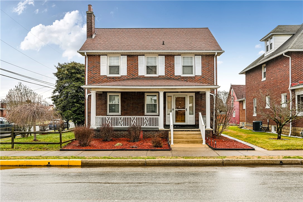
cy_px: 101
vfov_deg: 44.9
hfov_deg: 63.7
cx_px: 152
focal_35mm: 29
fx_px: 244
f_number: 6.3
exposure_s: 1/40
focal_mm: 29
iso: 100
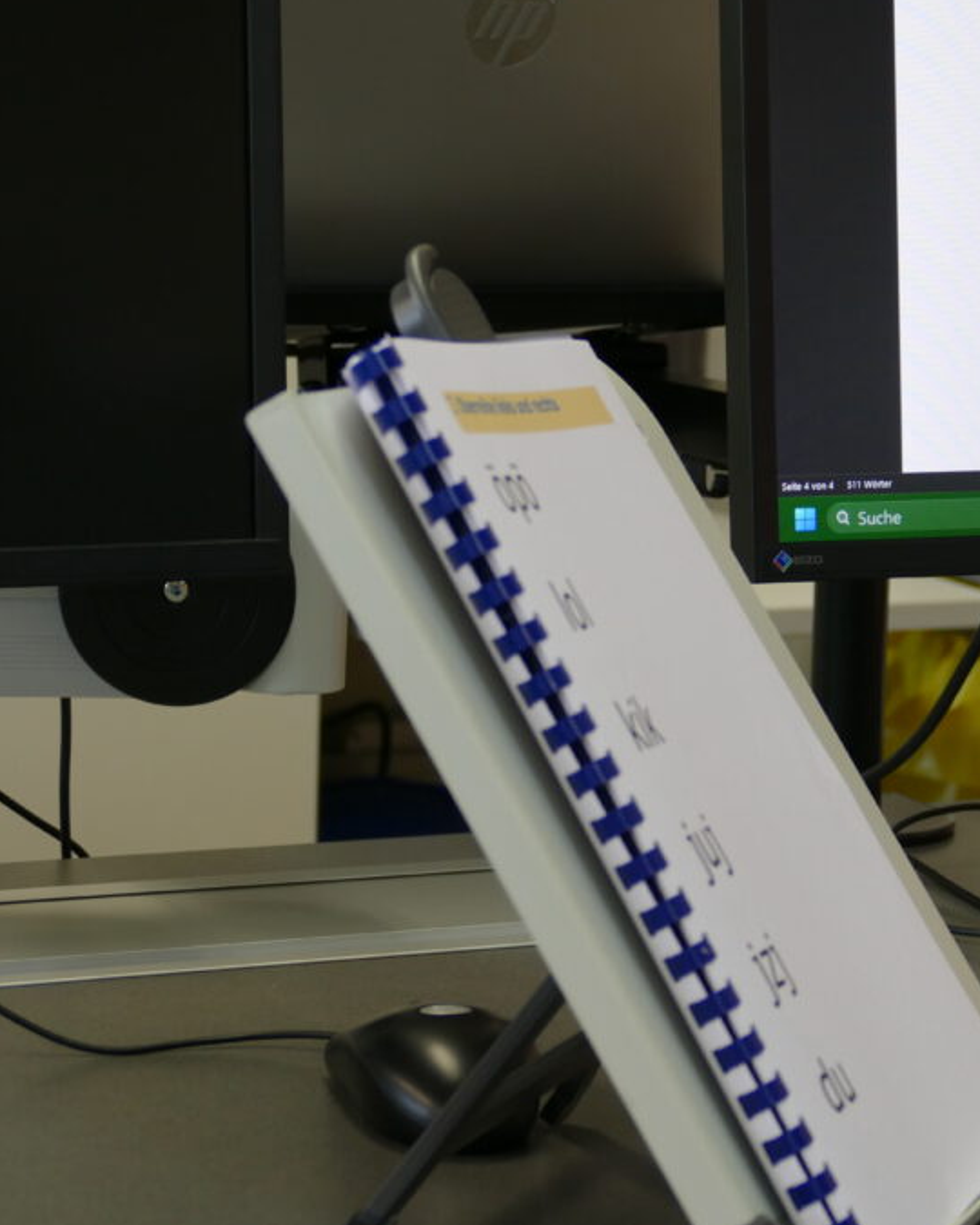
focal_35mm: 111
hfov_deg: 13.7
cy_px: 609
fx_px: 4024
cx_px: 926
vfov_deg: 17.3
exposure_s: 1/80
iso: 400
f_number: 3.7
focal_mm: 28.55
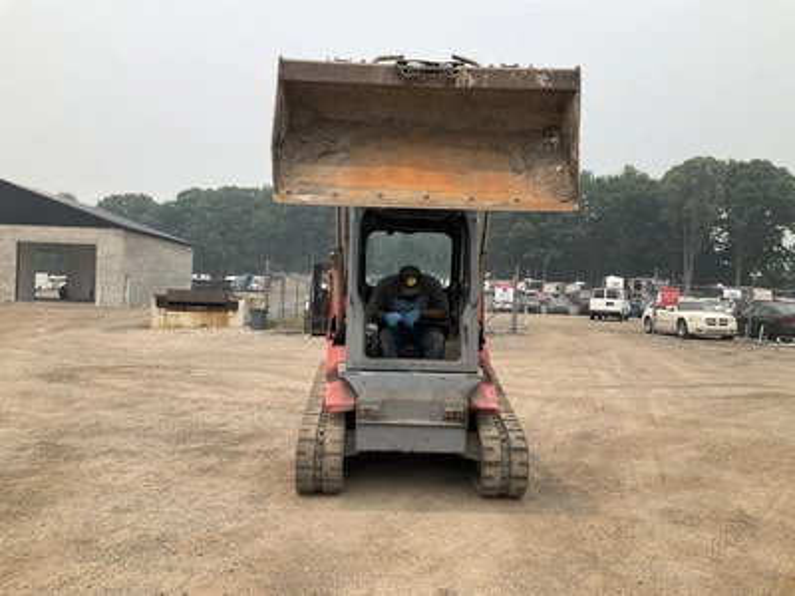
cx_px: 398
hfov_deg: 61.7
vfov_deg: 48.2
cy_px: 298
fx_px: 666
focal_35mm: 29
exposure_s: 1/2227
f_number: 1.8
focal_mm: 3
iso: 25
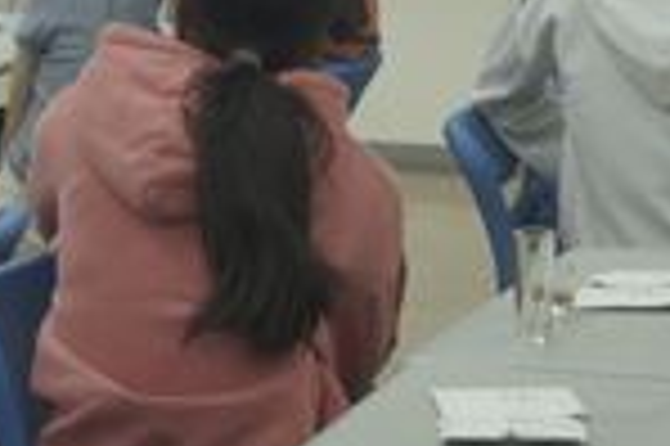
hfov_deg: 13.1
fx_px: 2882
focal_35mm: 155
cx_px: -4
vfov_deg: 8.7
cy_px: -92
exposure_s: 1/30
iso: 100
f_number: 4
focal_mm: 22
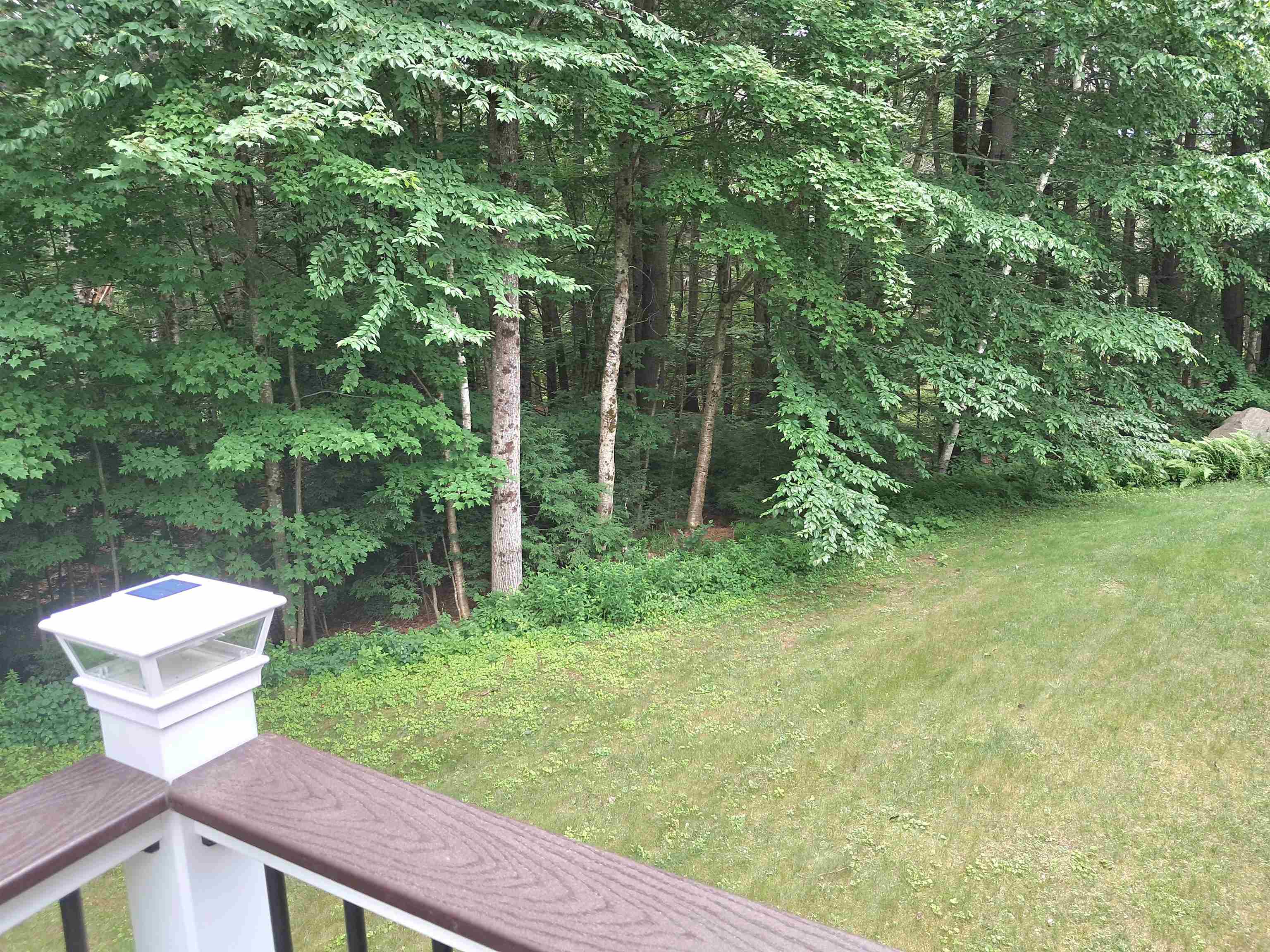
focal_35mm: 27
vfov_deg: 51.4
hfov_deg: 65.3
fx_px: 991
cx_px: 635
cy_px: 476
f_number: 1.8
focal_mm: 4
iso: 50
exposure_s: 1/120
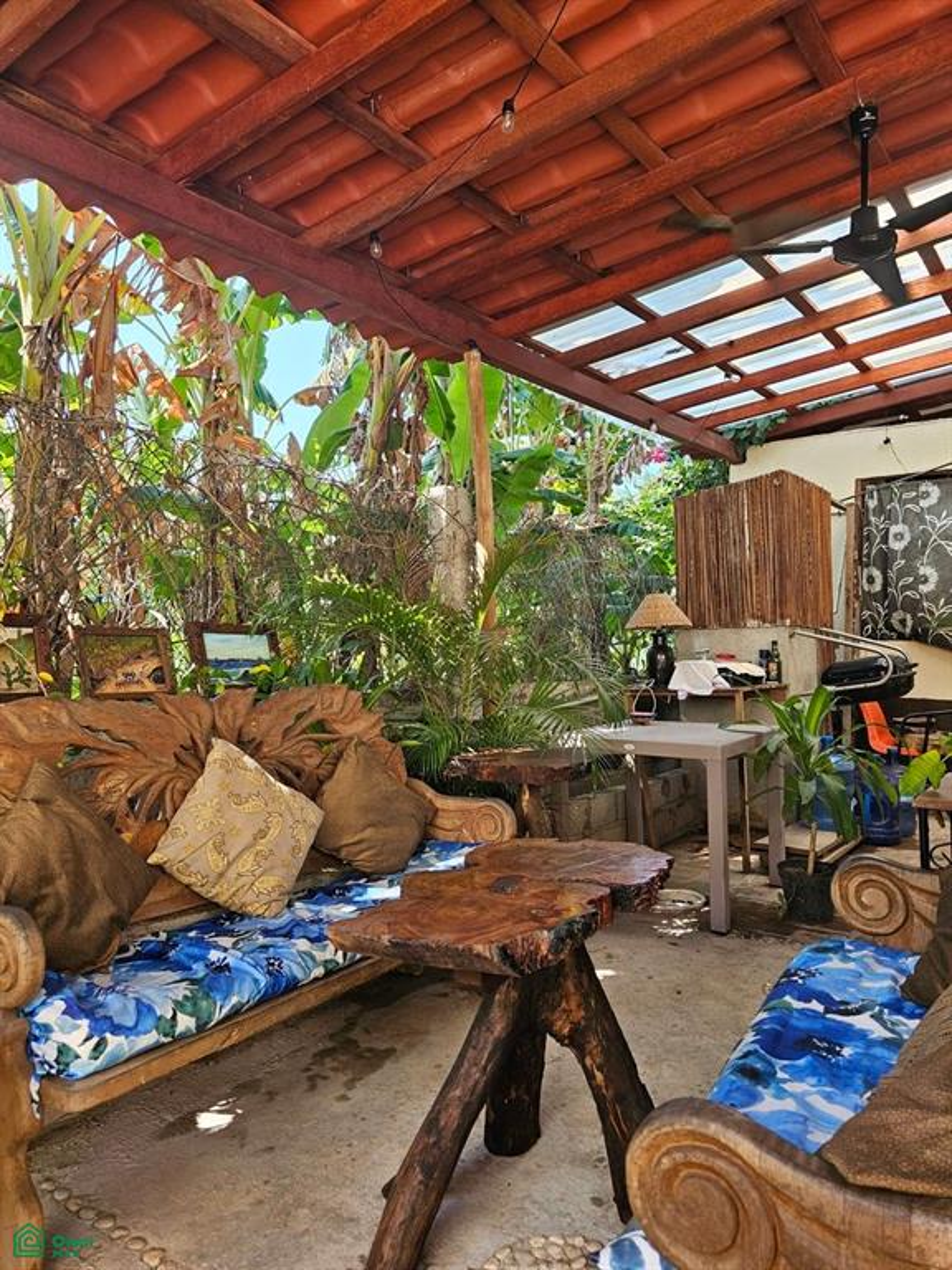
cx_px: 476
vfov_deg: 73.9
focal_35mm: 23
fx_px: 843
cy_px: 635
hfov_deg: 58.9
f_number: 1.7
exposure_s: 1/180
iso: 64
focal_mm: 6.3
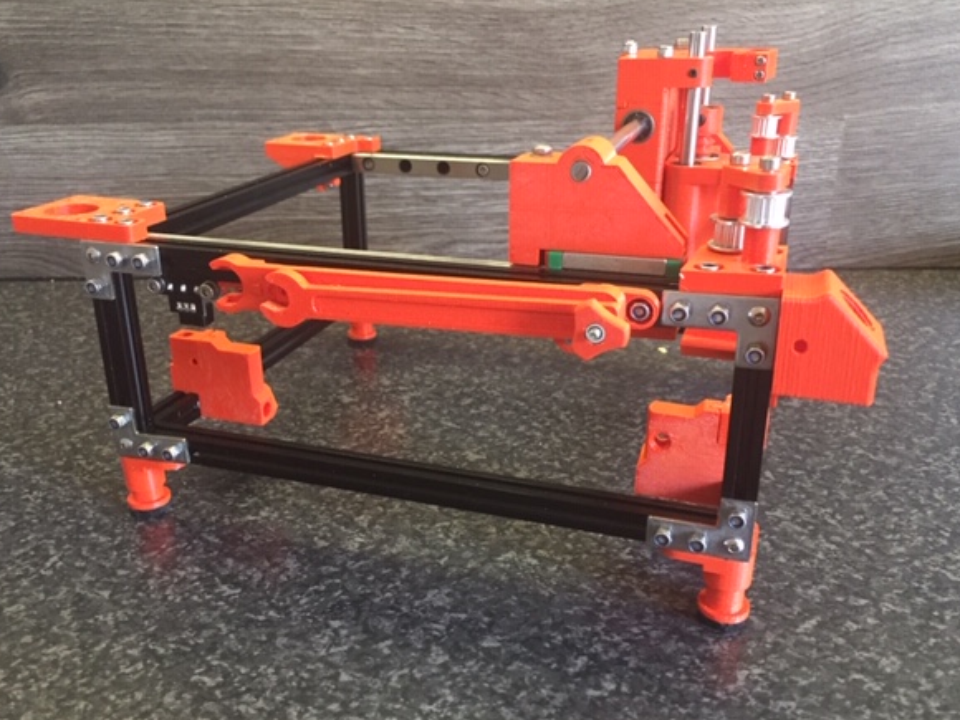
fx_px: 887
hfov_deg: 56.8
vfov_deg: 44.1
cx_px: 452
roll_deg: +1.6
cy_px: 381
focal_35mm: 32
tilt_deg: -22.3
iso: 250
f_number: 2.2
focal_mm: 4.15
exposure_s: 1/33
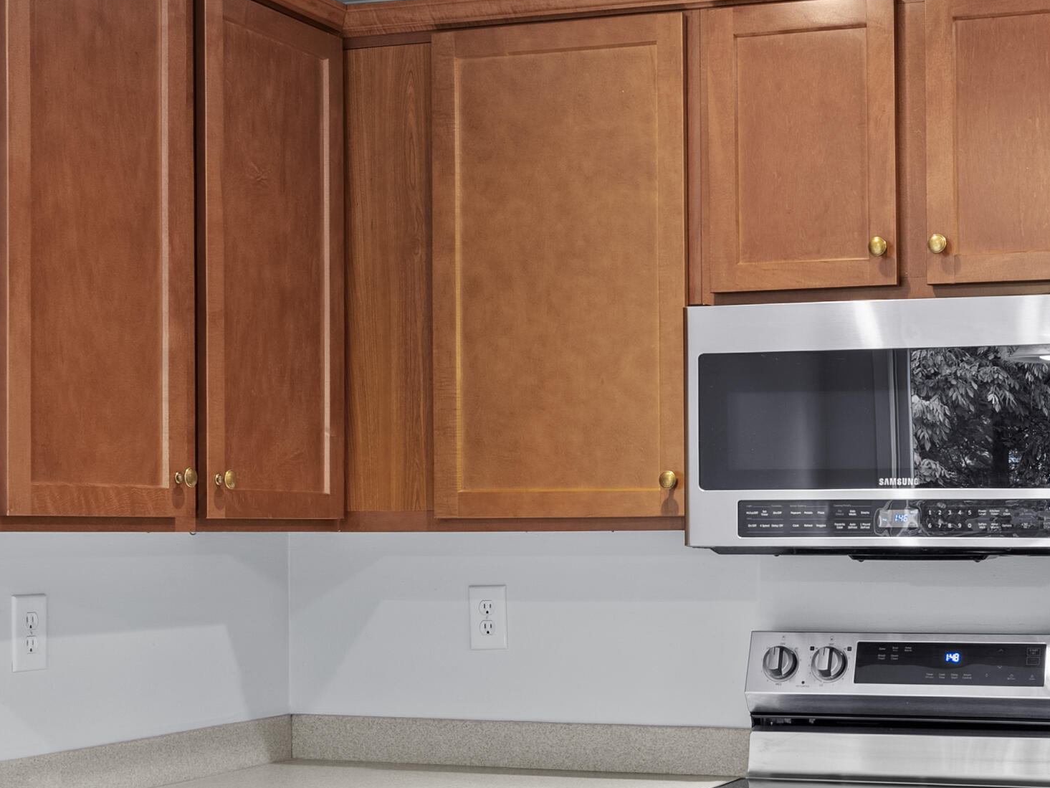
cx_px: 873
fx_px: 1972
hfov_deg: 29.0
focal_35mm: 65
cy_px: 524
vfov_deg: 22.5
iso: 250
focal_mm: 33
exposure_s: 1.6
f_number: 8
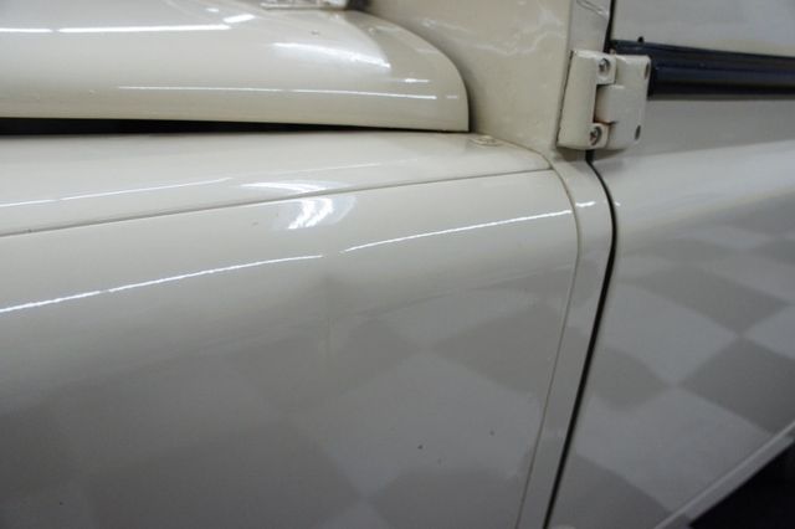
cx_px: 398
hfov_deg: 67.4
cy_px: 264
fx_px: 596
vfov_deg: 47.9
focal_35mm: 27
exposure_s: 1/250
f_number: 4.5
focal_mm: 18
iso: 1250
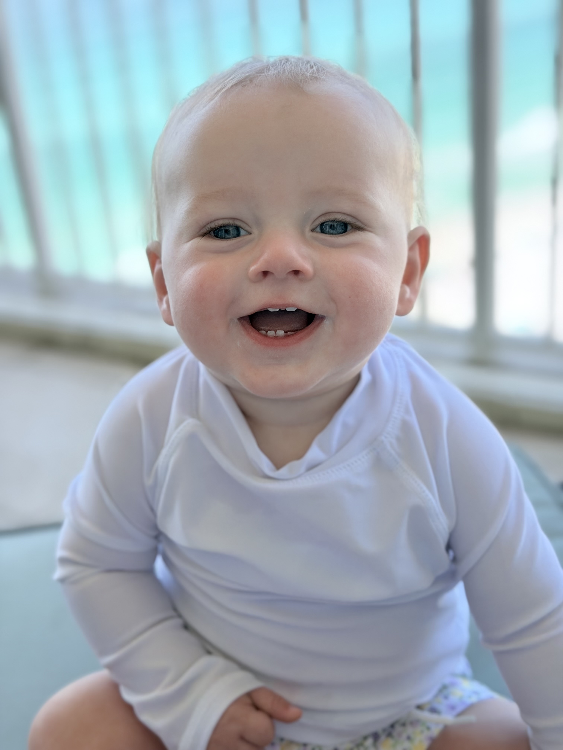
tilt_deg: -26.1
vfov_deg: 39.7
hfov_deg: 30.3
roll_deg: +5.5
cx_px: 282
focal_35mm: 48
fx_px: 1041
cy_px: 375
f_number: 1.78
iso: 100
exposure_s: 1/786
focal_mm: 6.76
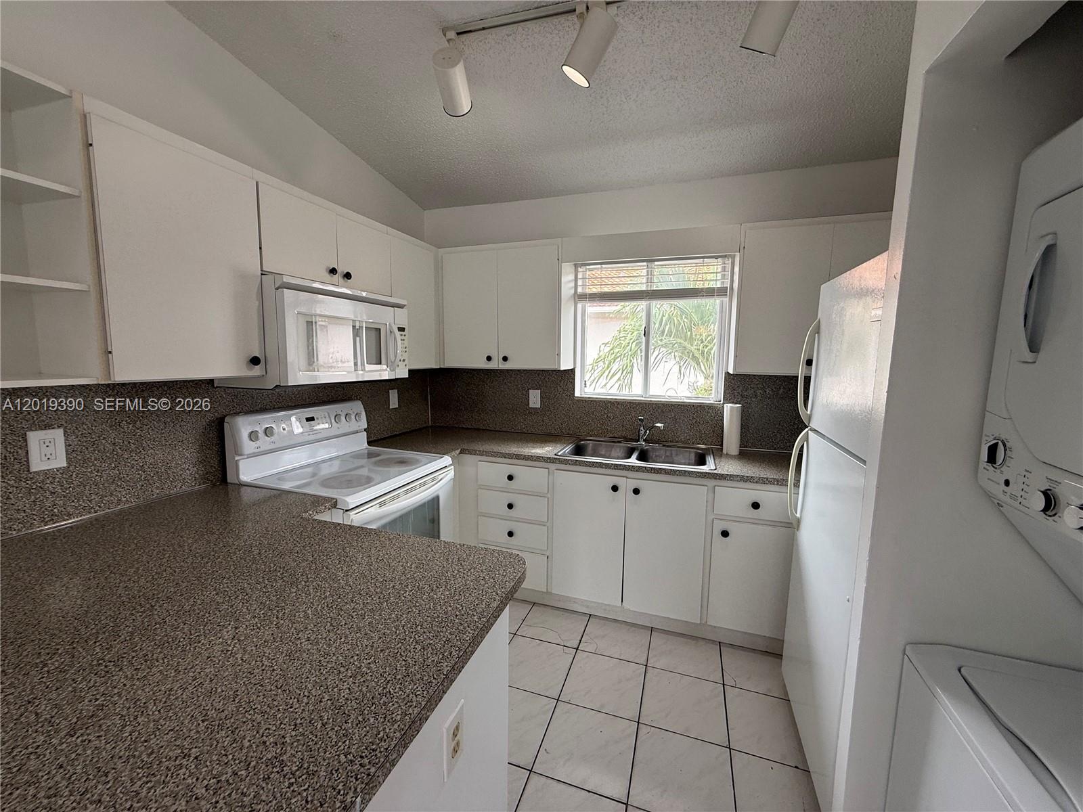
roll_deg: -0.7
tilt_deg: -7.0
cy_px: 406
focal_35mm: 14
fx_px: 438
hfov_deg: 102.1
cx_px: 542
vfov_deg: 85.7
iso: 64
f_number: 2.2
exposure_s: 1/166
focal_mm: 2.22
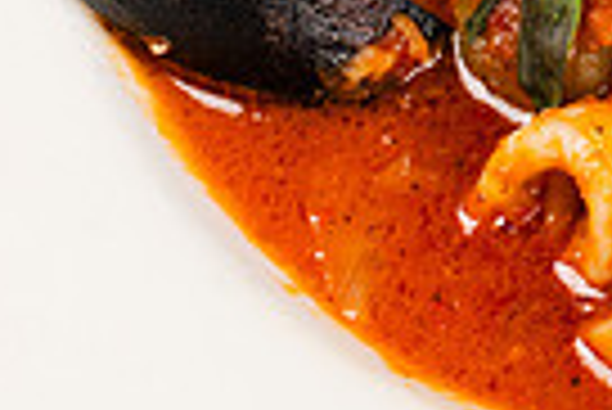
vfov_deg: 5.6
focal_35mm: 244
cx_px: 882
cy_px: -107
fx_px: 4152
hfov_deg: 8.3
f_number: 9
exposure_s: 1/200
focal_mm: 50
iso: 200
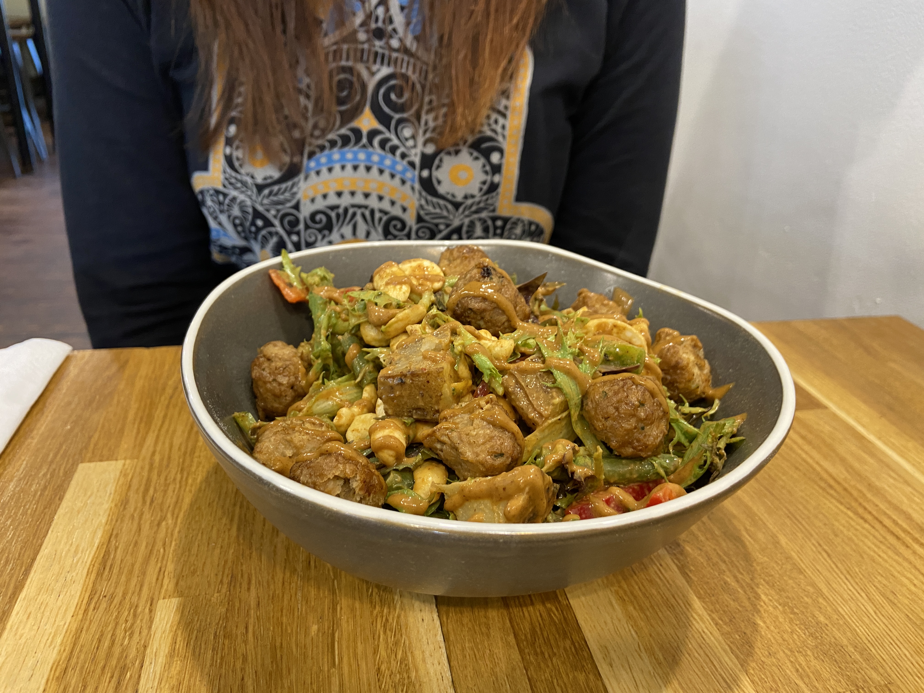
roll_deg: -2.2
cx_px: 462
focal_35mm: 26
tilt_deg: -25.6
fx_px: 694
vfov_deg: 53.1
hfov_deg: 67.3
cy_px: 346
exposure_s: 1/50
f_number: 1.8
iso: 200
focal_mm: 4.25
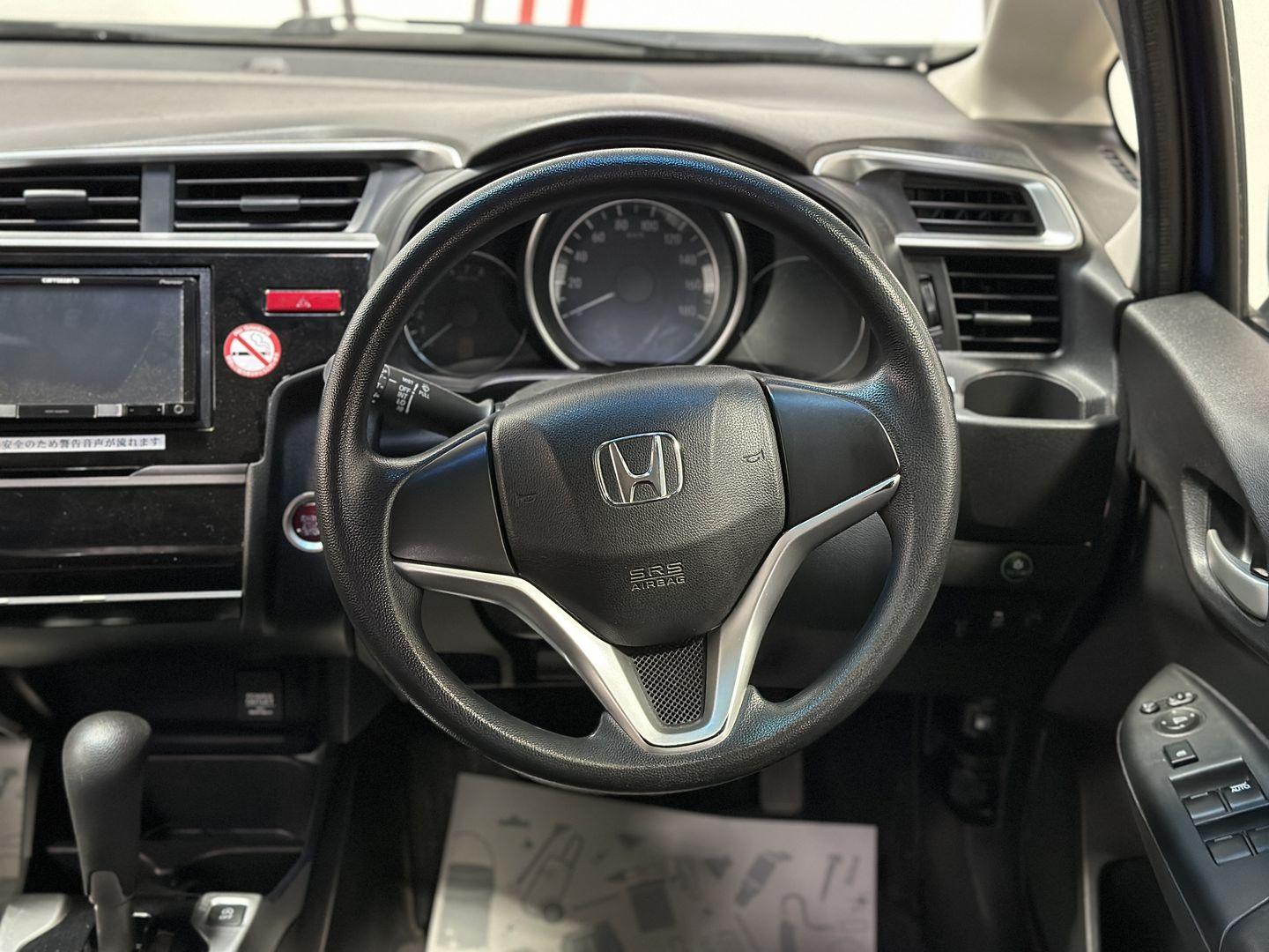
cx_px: 634
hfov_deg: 39.7
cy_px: 476
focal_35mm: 48
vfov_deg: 30.3
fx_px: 1760
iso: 640
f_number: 1.78
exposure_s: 1/25
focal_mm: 6.86
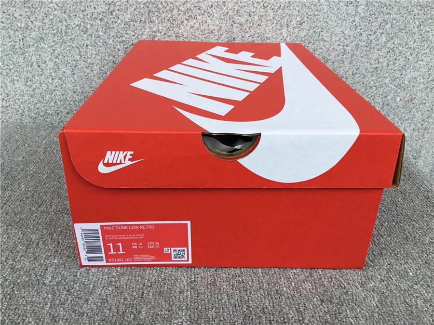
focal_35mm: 31
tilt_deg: -25.5
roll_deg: -1.9
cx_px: 217
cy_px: 162
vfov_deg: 45.4
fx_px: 389
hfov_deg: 58.4
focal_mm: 3.3
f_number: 2.4
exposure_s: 1/303
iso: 25
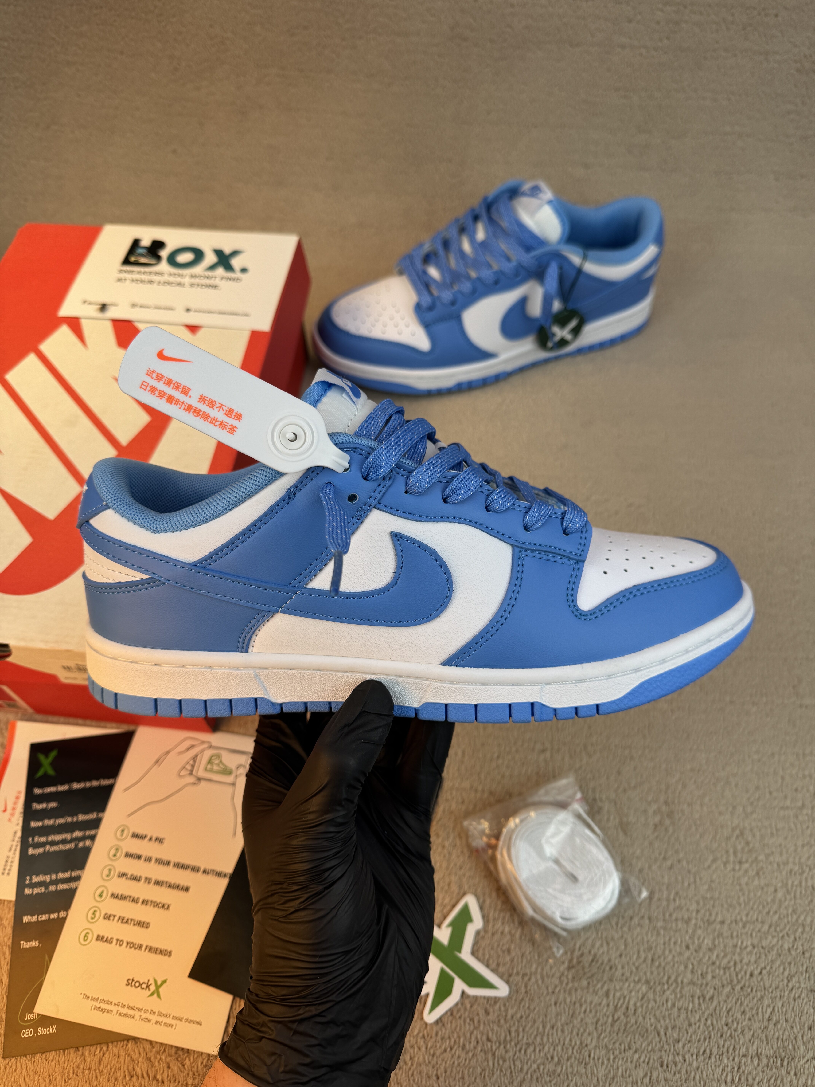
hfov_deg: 56.8
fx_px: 753
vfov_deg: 71.6
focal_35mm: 24
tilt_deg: -56.9
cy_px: 544
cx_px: 408
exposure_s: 1/1151
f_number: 1.78
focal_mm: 6.76
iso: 80
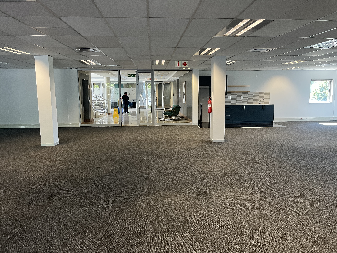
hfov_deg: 67.3
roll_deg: +0.9
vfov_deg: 53.1
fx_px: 253
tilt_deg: -7.5
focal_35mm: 26
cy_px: 126
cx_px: 168
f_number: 1.6
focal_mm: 5.1
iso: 125
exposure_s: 1/50
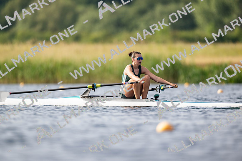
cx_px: 121
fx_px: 4034
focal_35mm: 600
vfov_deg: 2.3
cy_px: 80
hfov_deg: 3.4
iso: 160
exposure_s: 1/2500
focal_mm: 600
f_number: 4
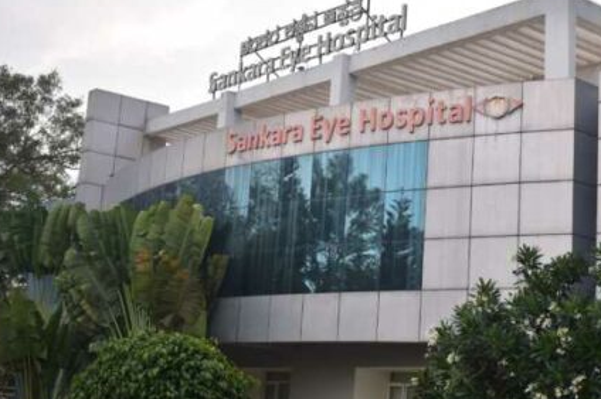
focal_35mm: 68
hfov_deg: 29.5
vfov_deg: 20.0
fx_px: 1134
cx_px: 387
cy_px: 154
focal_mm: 32
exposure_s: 1/200
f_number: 4.5
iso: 100
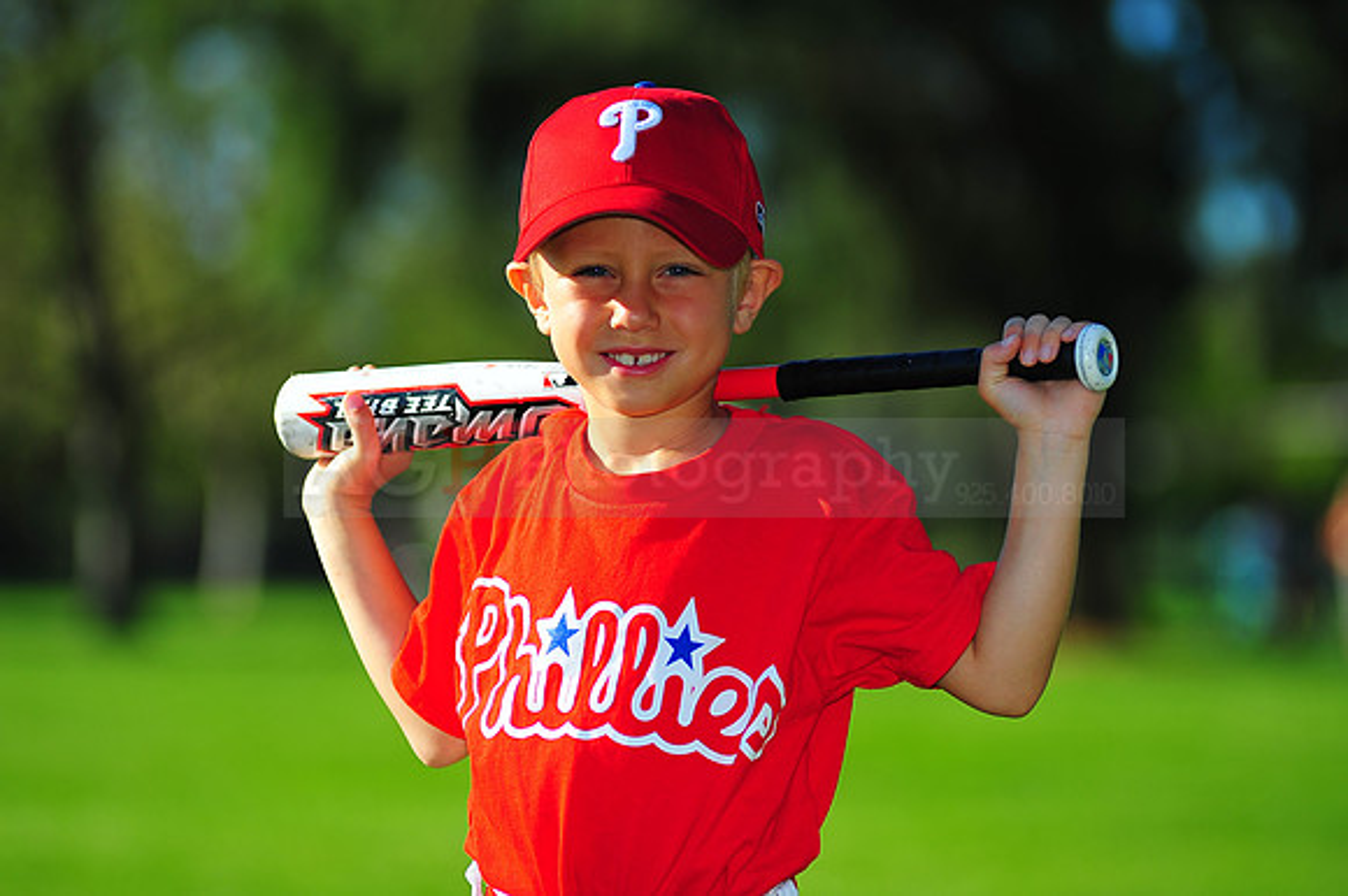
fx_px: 6736
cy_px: 448
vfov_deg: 7.6
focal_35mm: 180
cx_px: 674
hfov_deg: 11.4
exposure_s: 1/1600
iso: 200
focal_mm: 180
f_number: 4
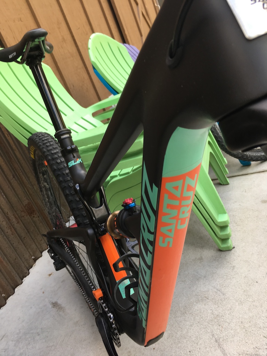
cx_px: 134
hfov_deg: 48.2
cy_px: 178
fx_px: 298
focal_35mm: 29
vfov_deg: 61.7
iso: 25
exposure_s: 1/60
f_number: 2.2
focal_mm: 4.15
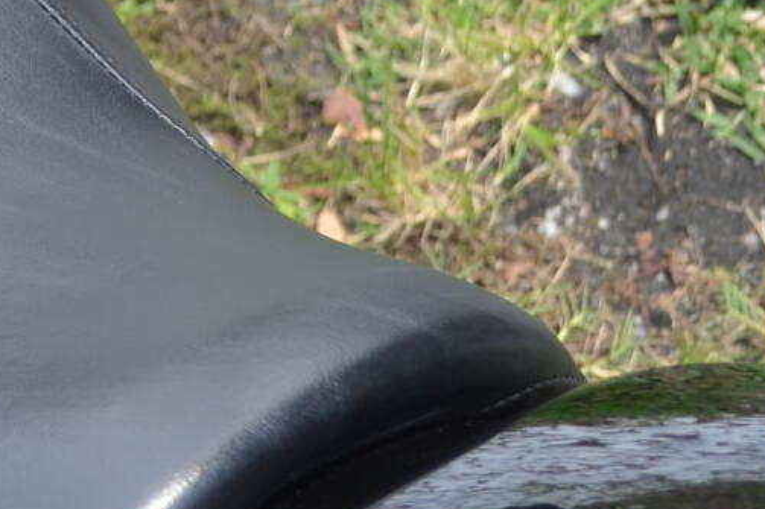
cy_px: -72
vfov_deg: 8.8
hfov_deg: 12.1
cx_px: -643
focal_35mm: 155
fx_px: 3292
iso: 100
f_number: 5.6
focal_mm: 26
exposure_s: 1/125
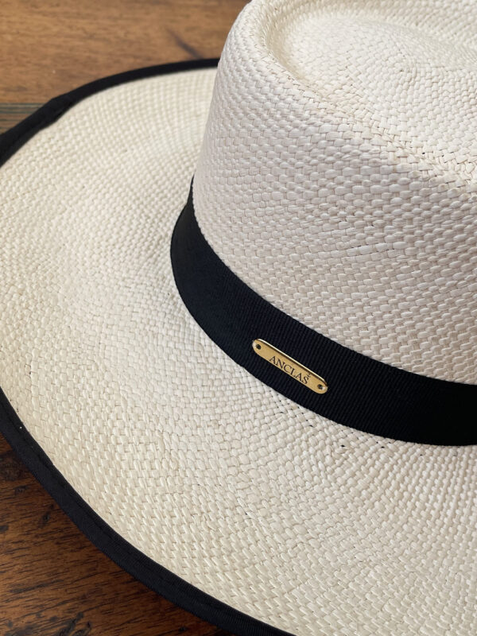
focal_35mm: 26
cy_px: 318
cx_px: 238
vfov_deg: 67.3
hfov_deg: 53.1
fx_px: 478
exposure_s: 1/486
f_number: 1.6
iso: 32
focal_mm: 5.1
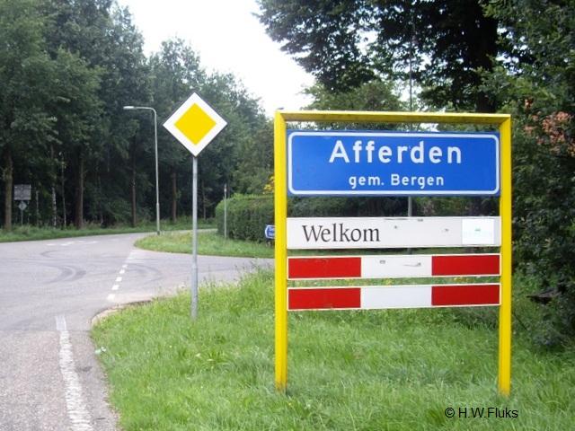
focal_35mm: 38
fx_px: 631
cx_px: 288
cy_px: 216
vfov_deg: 37.7
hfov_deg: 49.0
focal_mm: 7.9
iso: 100
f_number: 2.8
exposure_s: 1/125
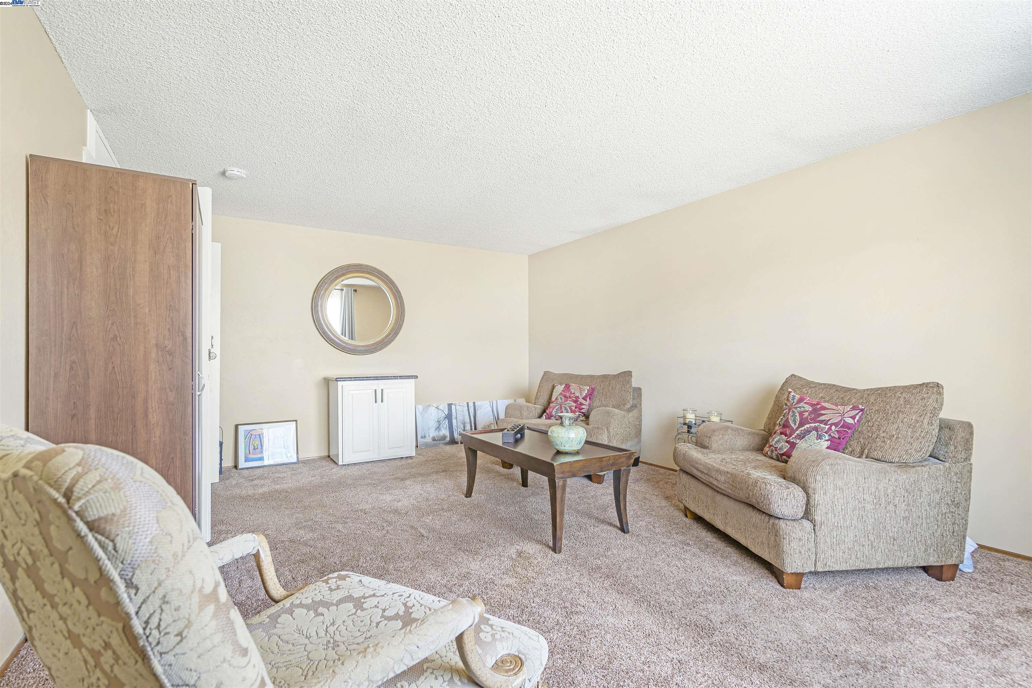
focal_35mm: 16
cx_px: 516
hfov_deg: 96.7
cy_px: 344
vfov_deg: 73.7
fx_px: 459
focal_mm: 16
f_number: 8
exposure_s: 1
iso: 100
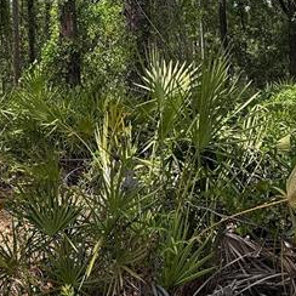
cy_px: 53
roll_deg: +0.1
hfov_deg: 38.6
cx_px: 8
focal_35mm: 39
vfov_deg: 40.8
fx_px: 377
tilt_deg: +4.8
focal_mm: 2.22
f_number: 2.2
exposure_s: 1/779
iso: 64
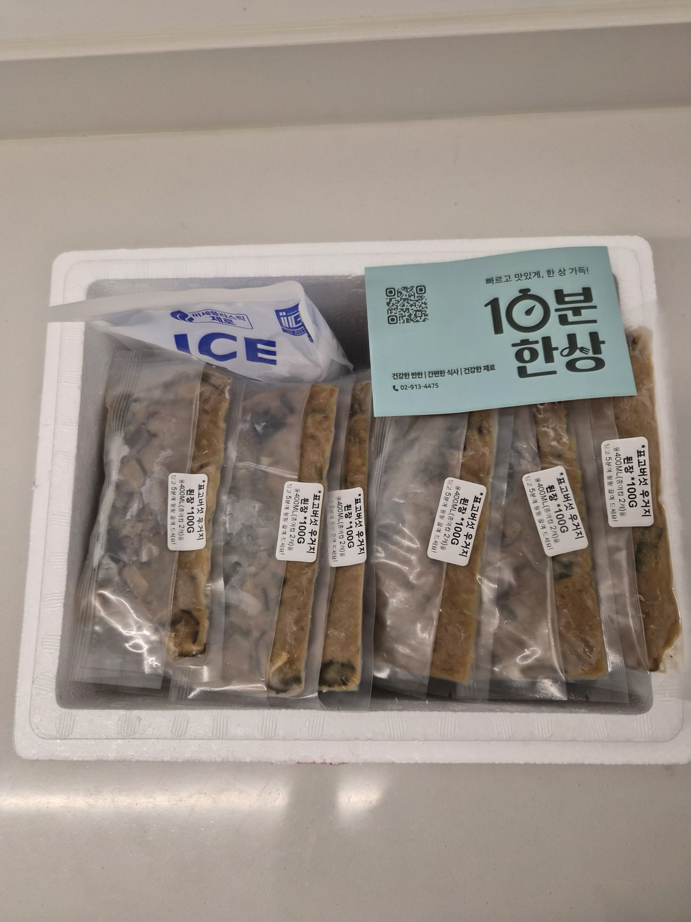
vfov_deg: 73.9
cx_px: 346
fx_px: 612
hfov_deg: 58.9
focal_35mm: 23
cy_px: 461
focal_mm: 5.4
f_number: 1.8
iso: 160
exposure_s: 1/120
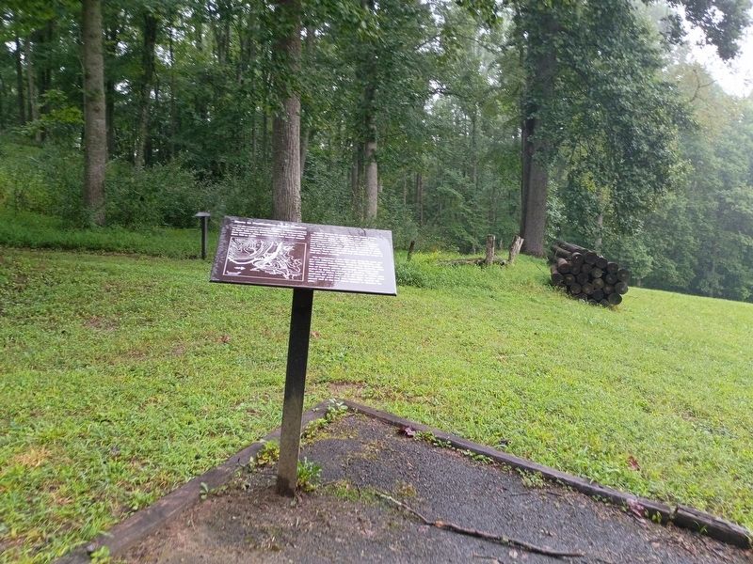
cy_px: 282
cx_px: 376
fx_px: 631
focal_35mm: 29
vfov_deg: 48.2
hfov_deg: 61.7
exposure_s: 1/60
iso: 388
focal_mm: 4.27
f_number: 1.8
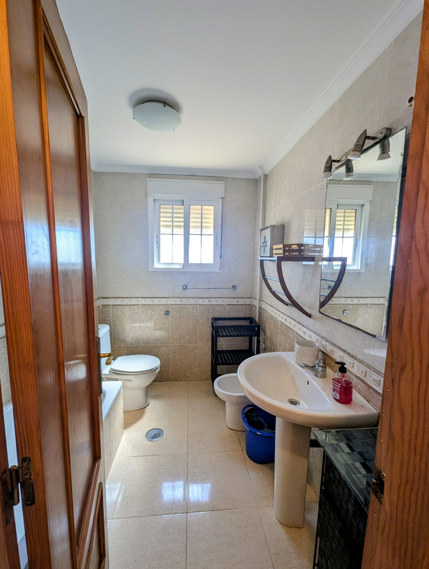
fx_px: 214
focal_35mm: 13
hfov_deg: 90.1
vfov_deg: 106.1
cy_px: 284
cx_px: 214
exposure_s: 1/82.6
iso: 58
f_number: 2.2
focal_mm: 1.95
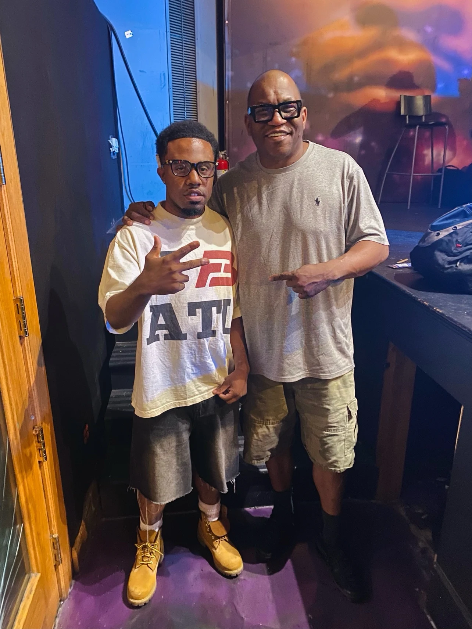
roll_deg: +0.3
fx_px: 473
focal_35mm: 26
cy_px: 314
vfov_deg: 67.3
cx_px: 236
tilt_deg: -18.5
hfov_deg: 53.1
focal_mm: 4.25
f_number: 1.8
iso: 500
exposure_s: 1/10
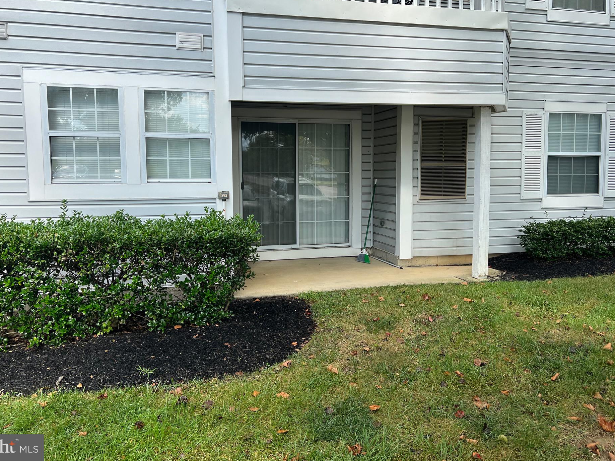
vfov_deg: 48.1
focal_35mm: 29
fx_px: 515
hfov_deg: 61.7
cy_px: 205
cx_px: 303
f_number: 1.5
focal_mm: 5.7
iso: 50
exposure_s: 1/1311
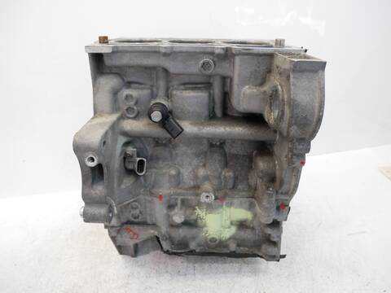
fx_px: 271
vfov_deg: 56.8
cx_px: 196
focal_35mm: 24
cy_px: 146
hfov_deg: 71.6
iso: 640
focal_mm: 12
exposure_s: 1/60
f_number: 3.5
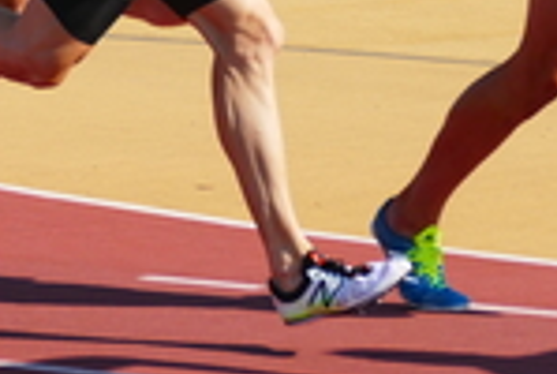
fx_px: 6837
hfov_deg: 4.6
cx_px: -273
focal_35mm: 441
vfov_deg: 3.1
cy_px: -239
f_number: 3.9
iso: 125
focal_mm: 44.41
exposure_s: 1/1000
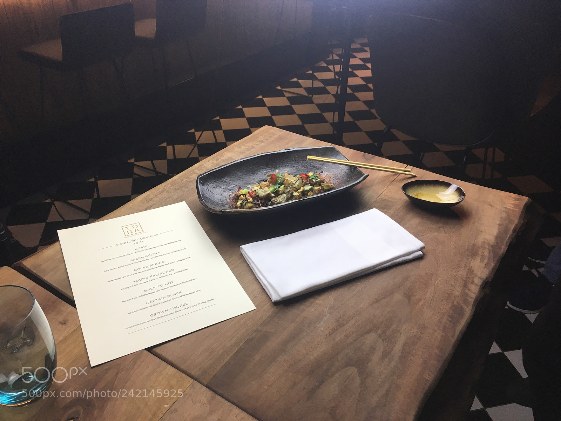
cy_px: 210
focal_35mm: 29
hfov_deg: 61.7
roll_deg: -1.7
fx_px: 470
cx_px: 280
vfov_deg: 48.2
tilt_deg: -33.3
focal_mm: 4.15
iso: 25
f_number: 2.2
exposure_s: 1/33
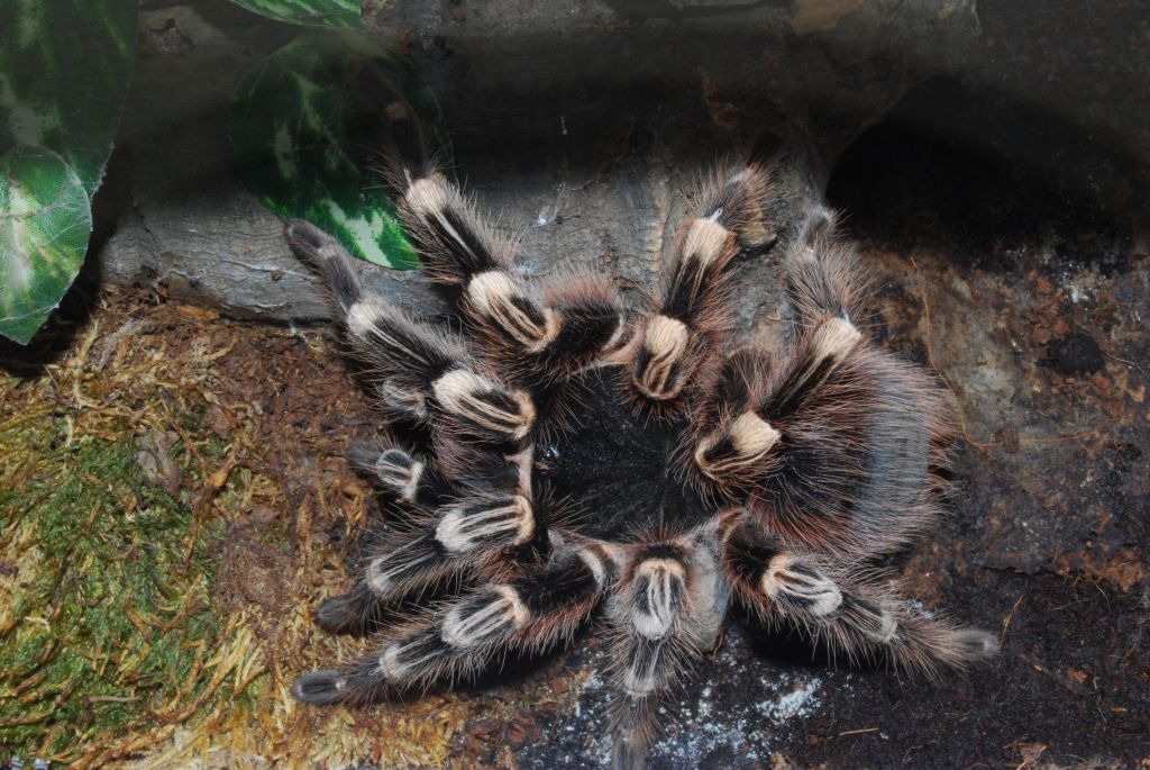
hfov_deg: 36.8
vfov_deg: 25.1
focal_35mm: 54
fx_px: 1727
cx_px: 575
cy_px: 385
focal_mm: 36
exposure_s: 1/125
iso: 400
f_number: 25
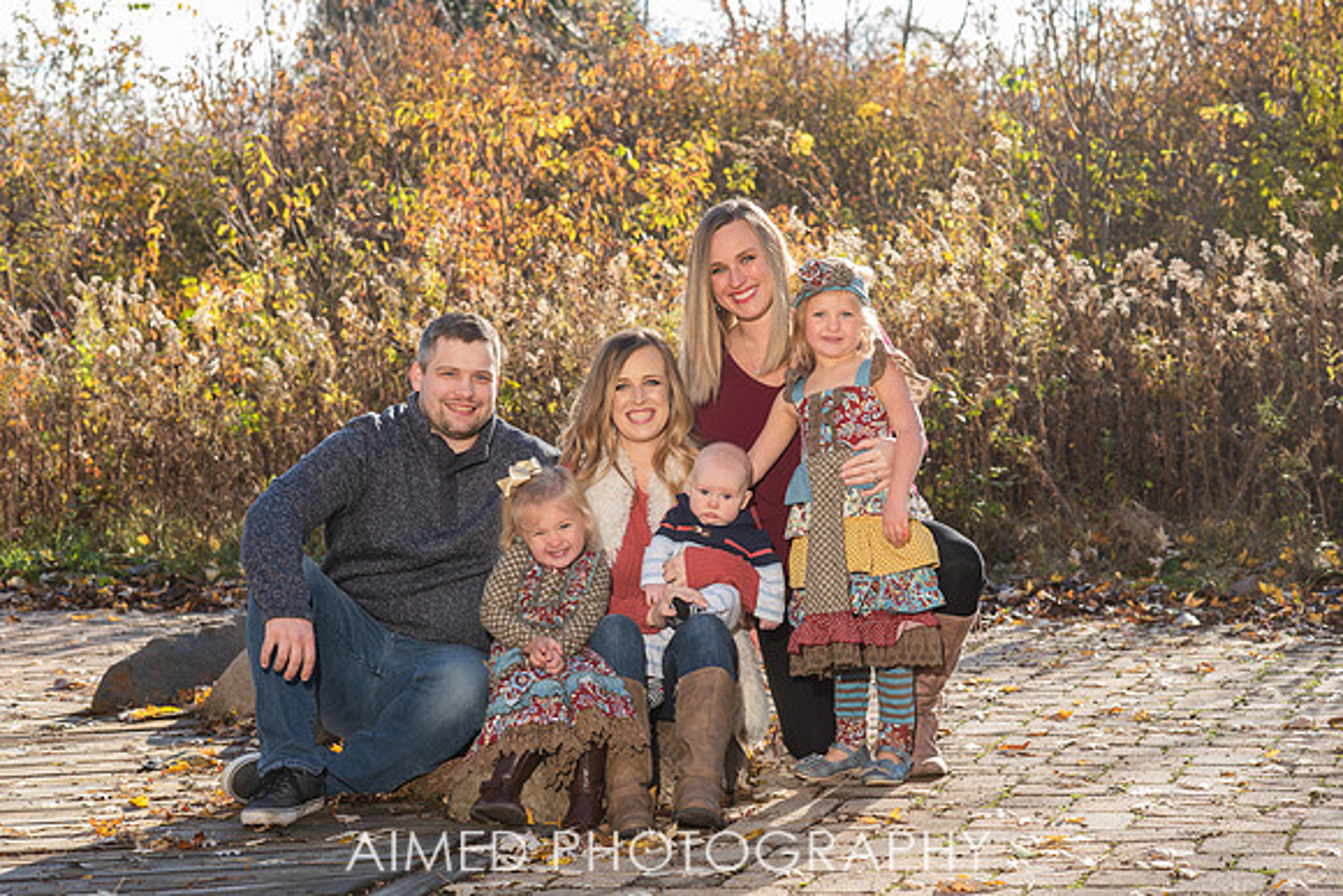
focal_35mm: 85
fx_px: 3172
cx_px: 672
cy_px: 448
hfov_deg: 23.9
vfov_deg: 16.1
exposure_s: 1/200
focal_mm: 85
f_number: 7.1
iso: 250
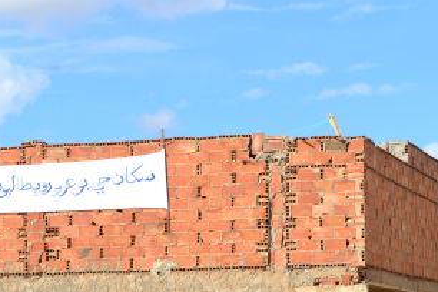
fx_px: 1375
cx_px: 6
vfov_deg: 12.0
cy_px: 303
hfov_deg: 17.7
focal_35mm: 113
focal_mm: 36
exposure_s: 1/320
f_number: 9
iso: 100
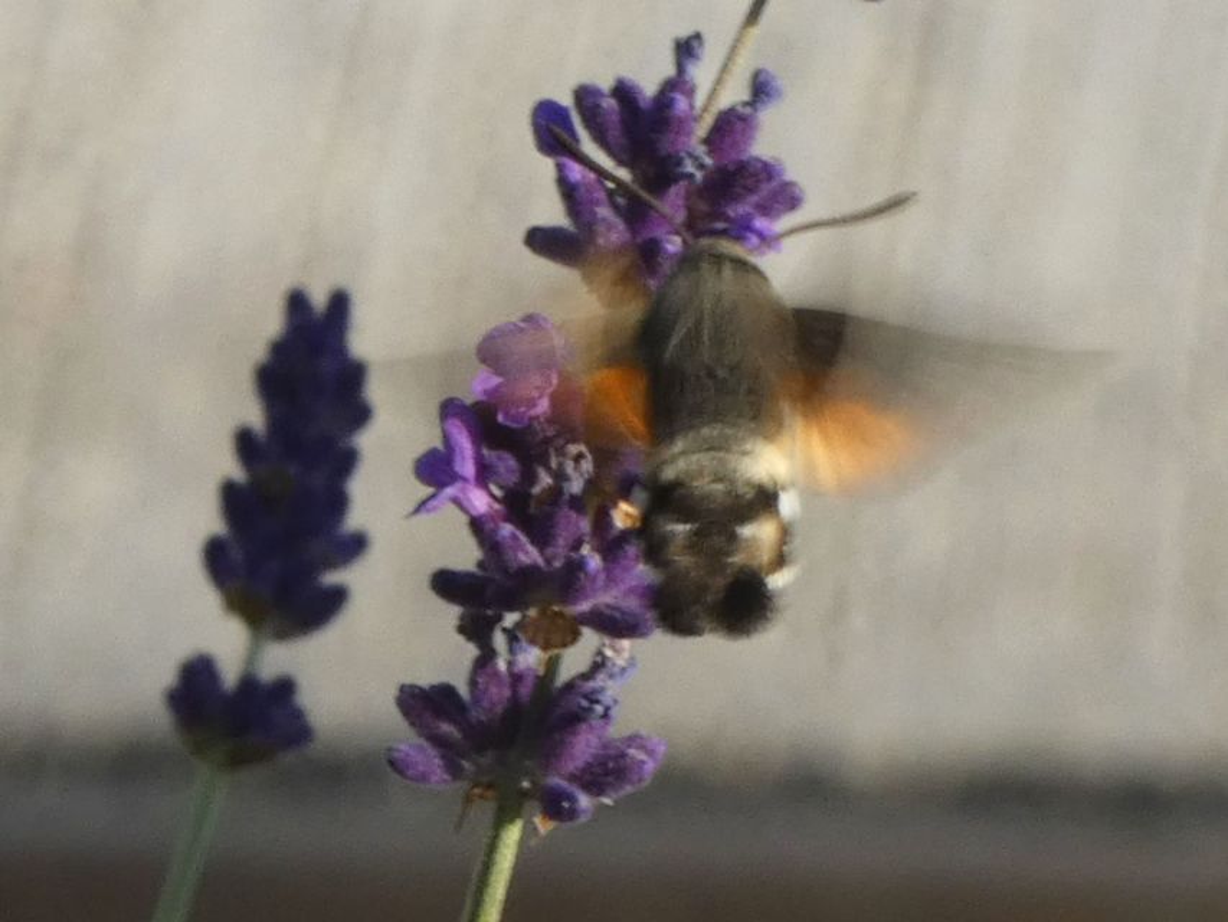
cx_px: 614
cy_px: 461
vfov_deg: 3.7
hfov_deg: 5.0
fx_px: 14192
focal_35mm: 400
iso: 125
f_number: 5.6
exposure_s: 1/125
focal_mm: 71.7
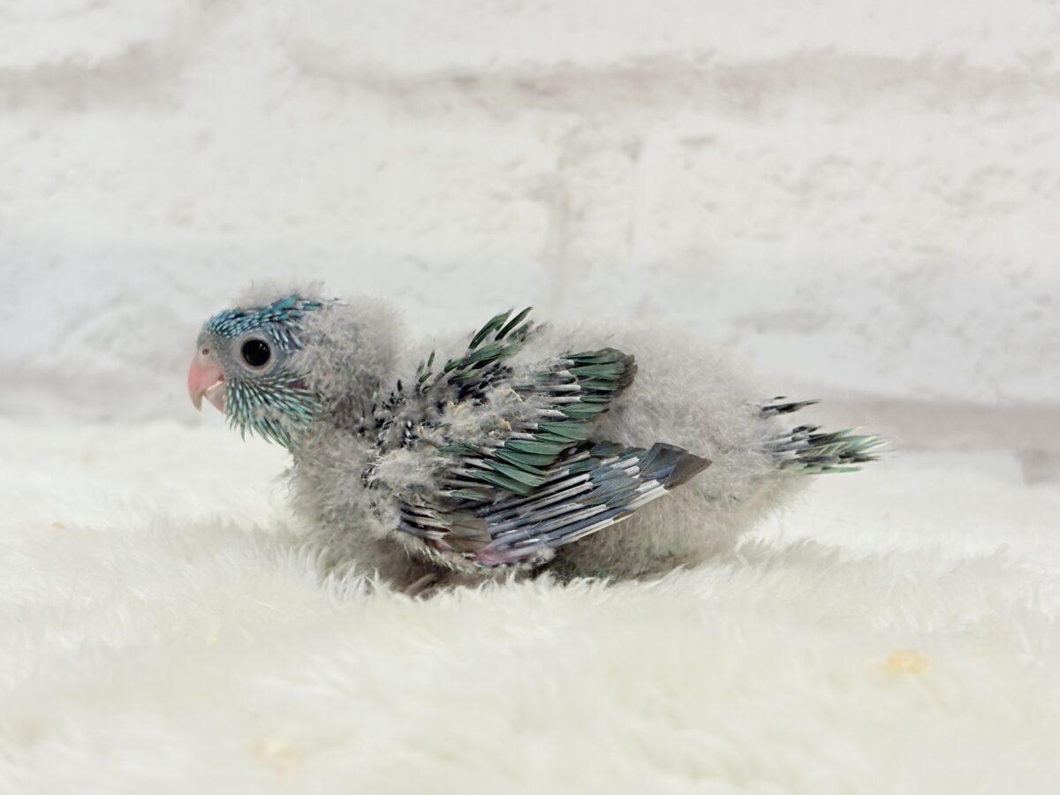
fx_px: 1592
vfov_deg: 28.0
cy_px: 398
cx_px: 530
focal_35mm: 52
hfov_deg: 36.8
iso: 64
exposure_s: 1/100
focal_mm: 5.96
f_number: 1.6
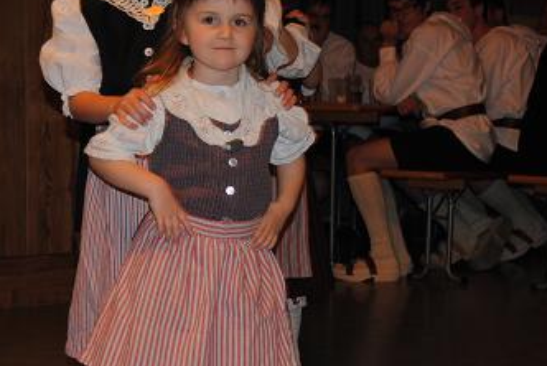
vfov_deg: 16.3
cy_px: 242
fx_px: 1277
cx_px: 228
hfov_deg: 24.1
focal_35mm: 84
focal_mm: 32
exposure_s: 1/60
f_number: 4.8
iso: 200
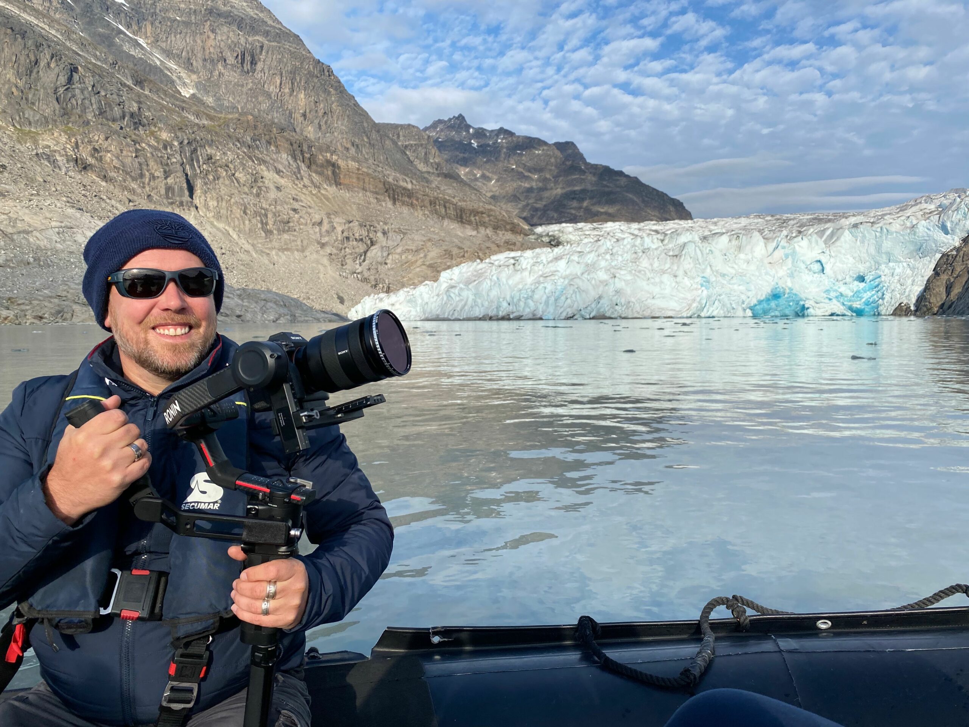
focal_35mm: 26
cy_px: 364
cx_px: 484
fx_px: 728
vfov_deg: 53.1
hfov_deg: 67.3
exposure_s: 1/3205
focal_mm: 4.25
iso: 32
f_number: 1.8
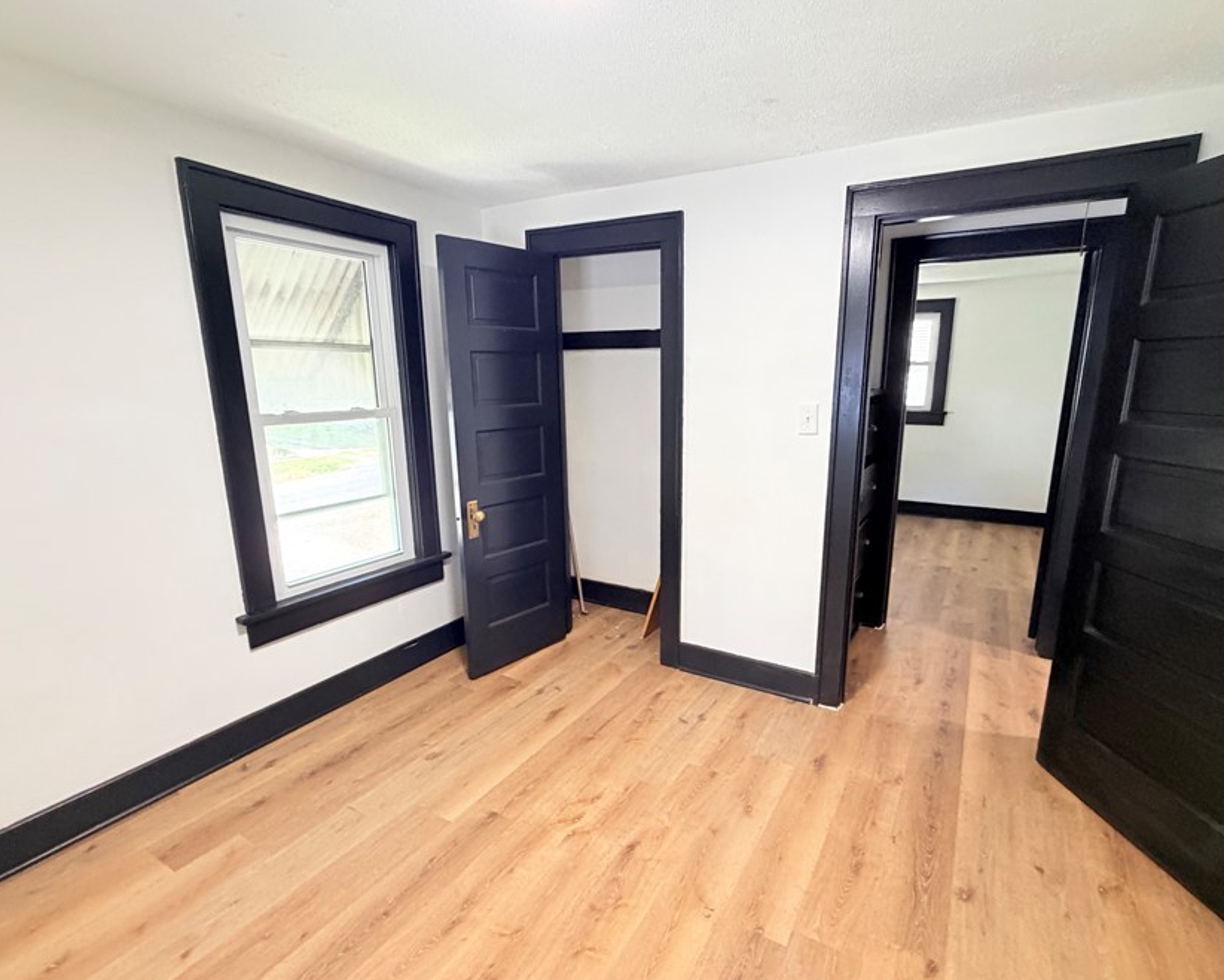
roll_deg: +0.9
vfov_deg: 76.9
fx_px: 616
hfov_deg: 89.5
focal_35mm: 17
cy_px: 515
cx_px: 647
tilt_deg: -12.2
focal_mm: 2.22
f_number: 2.2
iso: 320
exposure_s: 1/60
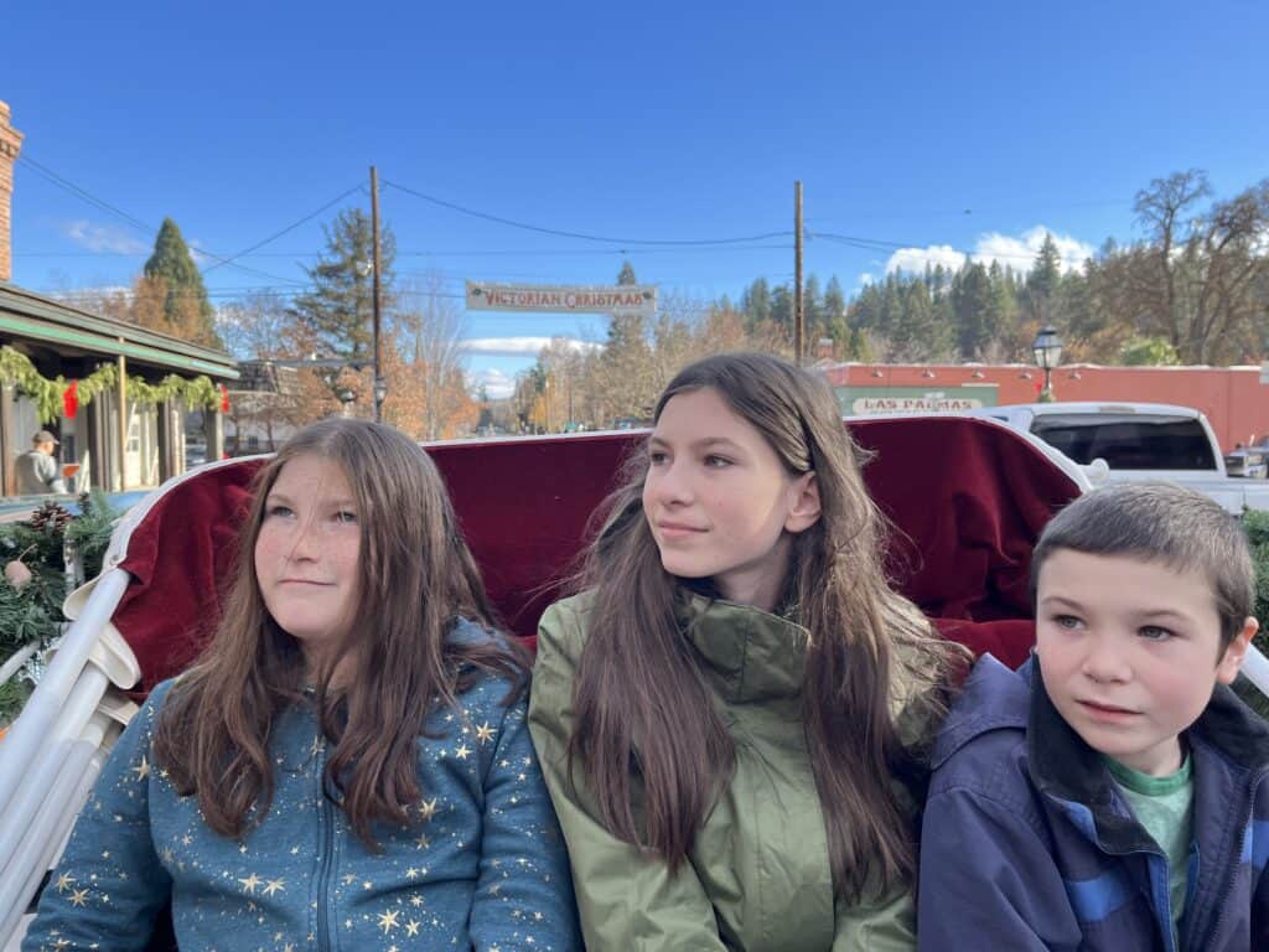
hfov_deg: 67.3
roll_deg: -1.4
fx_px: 953
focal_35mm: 26
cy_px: 476
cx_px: 634
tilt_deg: -1.2
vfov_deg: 53.1
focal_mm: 5.1
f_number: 1.6
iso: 50
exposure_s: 1/913
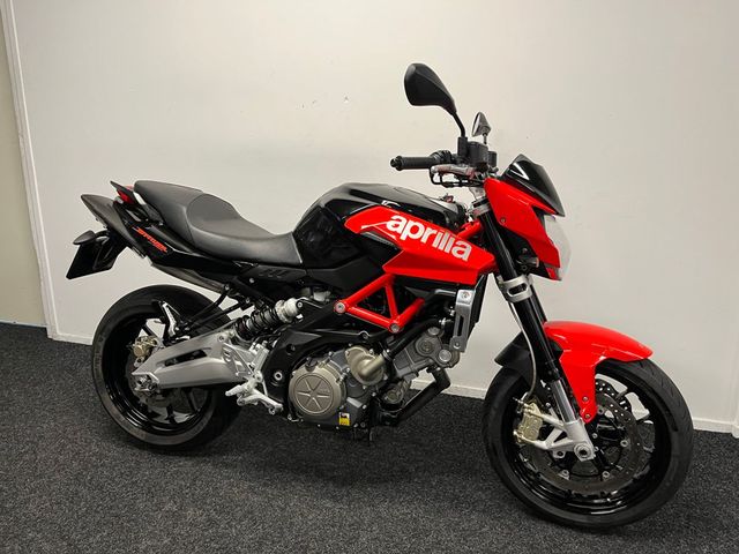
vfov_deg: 53.1
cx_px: 370
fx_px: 555
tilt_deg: -13.9
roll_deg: +0.7
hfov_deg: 67.3
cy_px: 277
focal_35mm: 26
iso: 100
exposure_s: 1/50
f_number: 1.6
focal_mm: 5.1
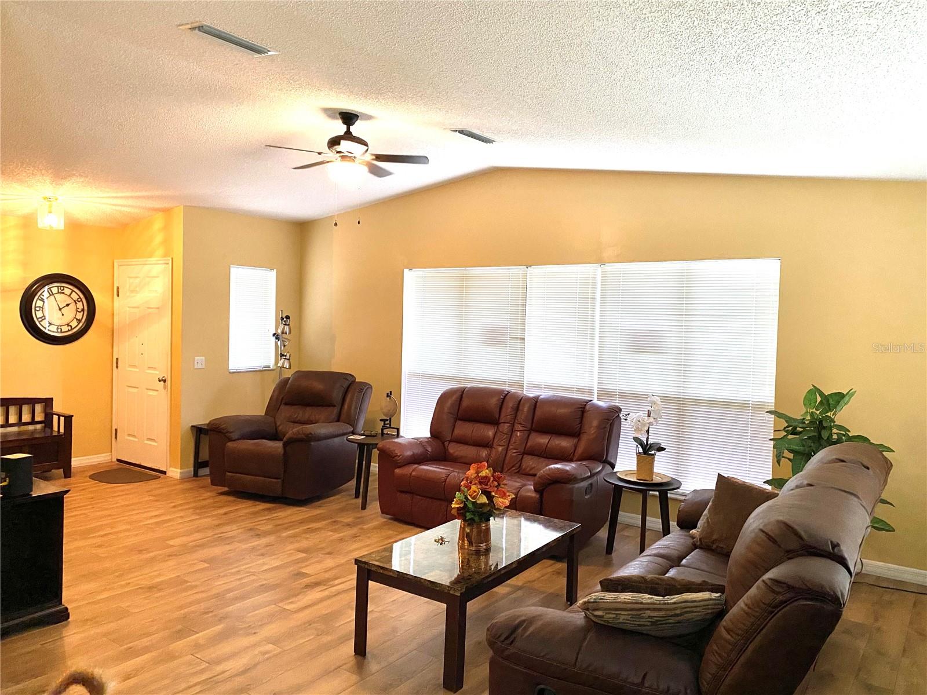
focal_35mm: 26
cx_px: 464
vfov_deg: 53.1
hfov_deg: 67.3
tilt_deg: -2.0
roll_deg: -1.2
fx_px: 696
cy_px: 348
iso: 500
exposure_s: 1/60
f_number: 1.8
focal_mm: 4.25
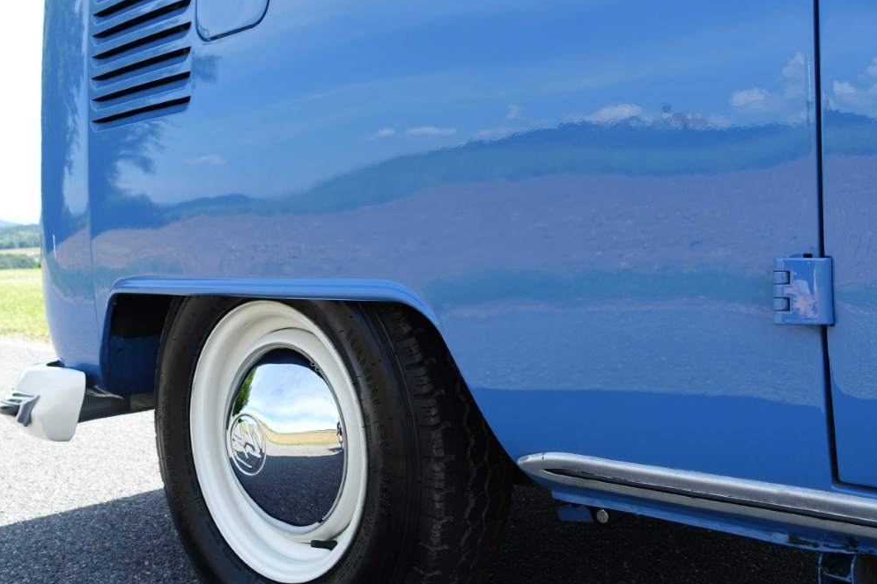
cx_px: 421
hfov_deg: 51.9
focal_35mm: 37
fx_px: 901
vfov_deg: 35.9
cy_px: 272
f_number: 4
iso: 125
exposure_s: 1/320
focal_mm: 11.81
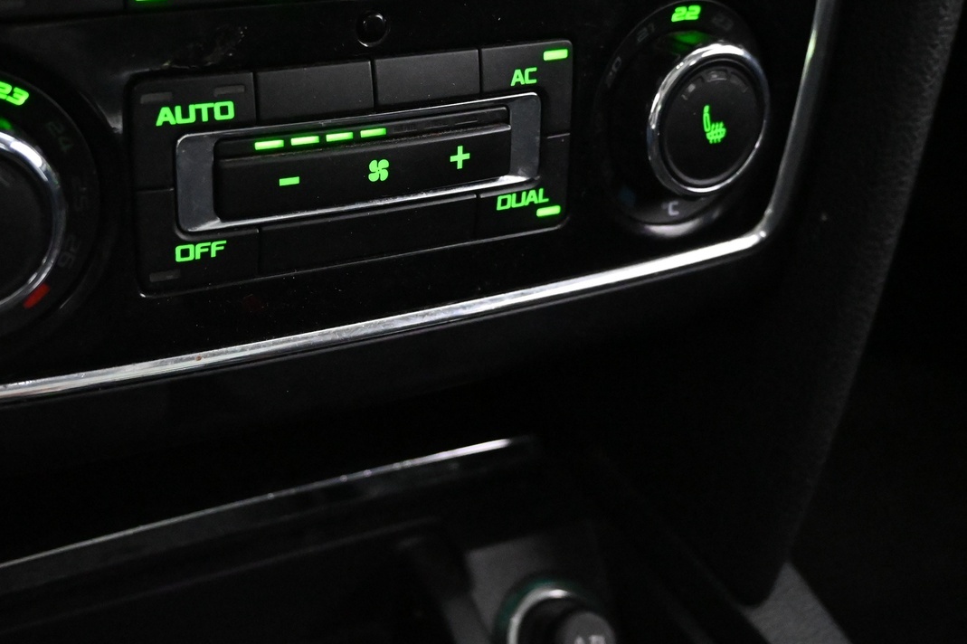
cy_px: 206
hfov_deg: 40.9
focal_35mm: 48
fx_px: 1282
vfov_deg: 28.0
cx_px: 335
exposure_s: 1/30
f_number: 4
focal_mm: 21
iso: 9000
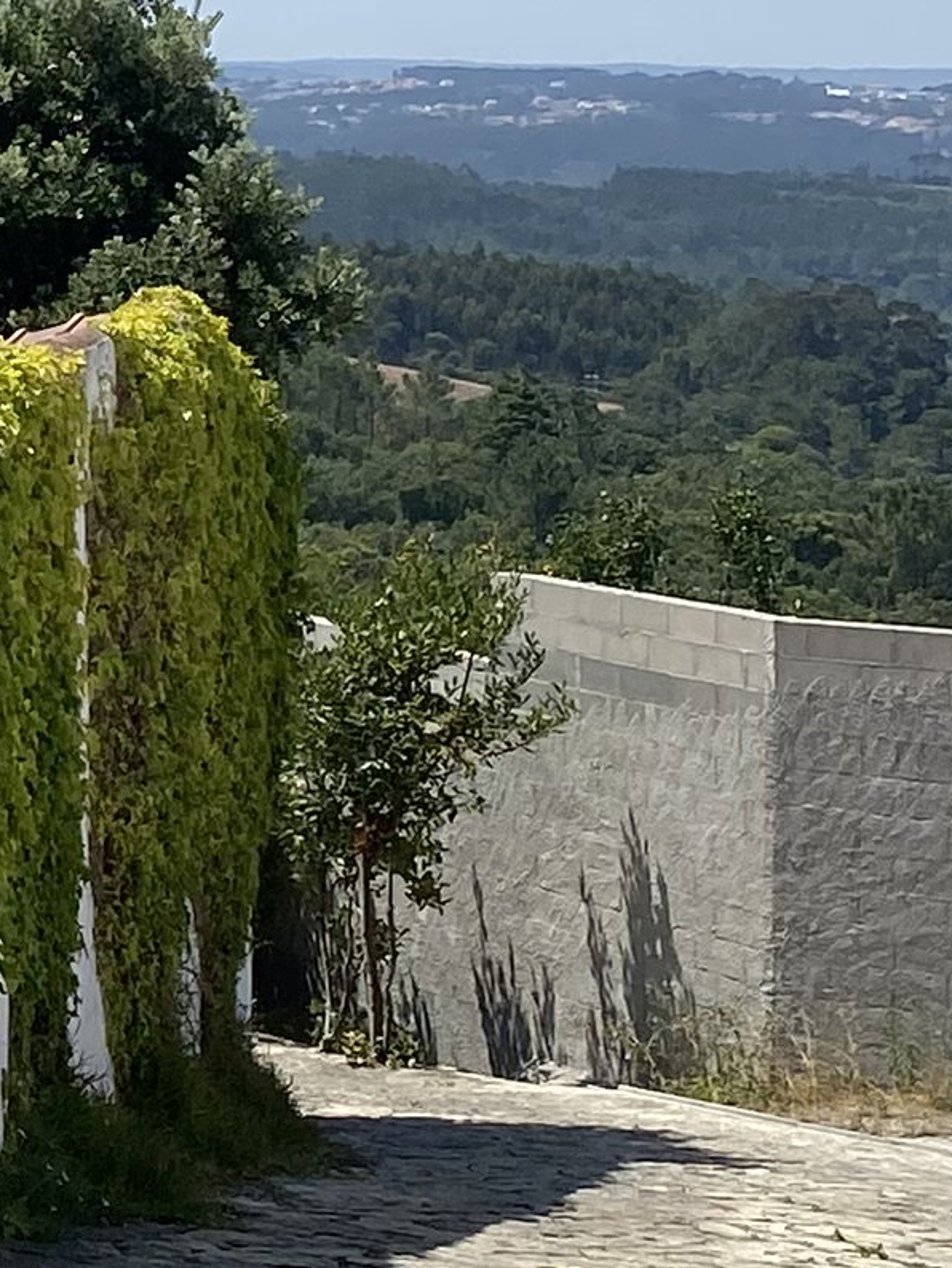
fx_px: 4838
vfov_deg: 14.8
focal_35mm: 132
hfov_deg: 10.0
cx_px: -1222
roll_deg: +0.4
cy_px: 227
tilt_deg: -0.6
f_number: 1.8
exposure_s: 1/3610
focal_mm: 4.25
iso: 32
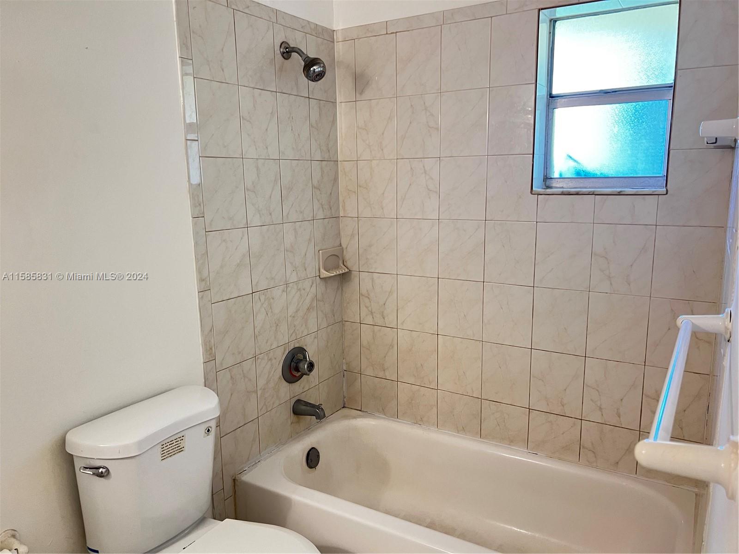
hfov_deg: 67.3
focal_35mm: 26
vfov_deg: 53.1
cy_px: 277
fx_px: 555
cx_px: 370
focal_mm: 5.7
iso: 250
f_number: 1.5
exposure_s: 1/60
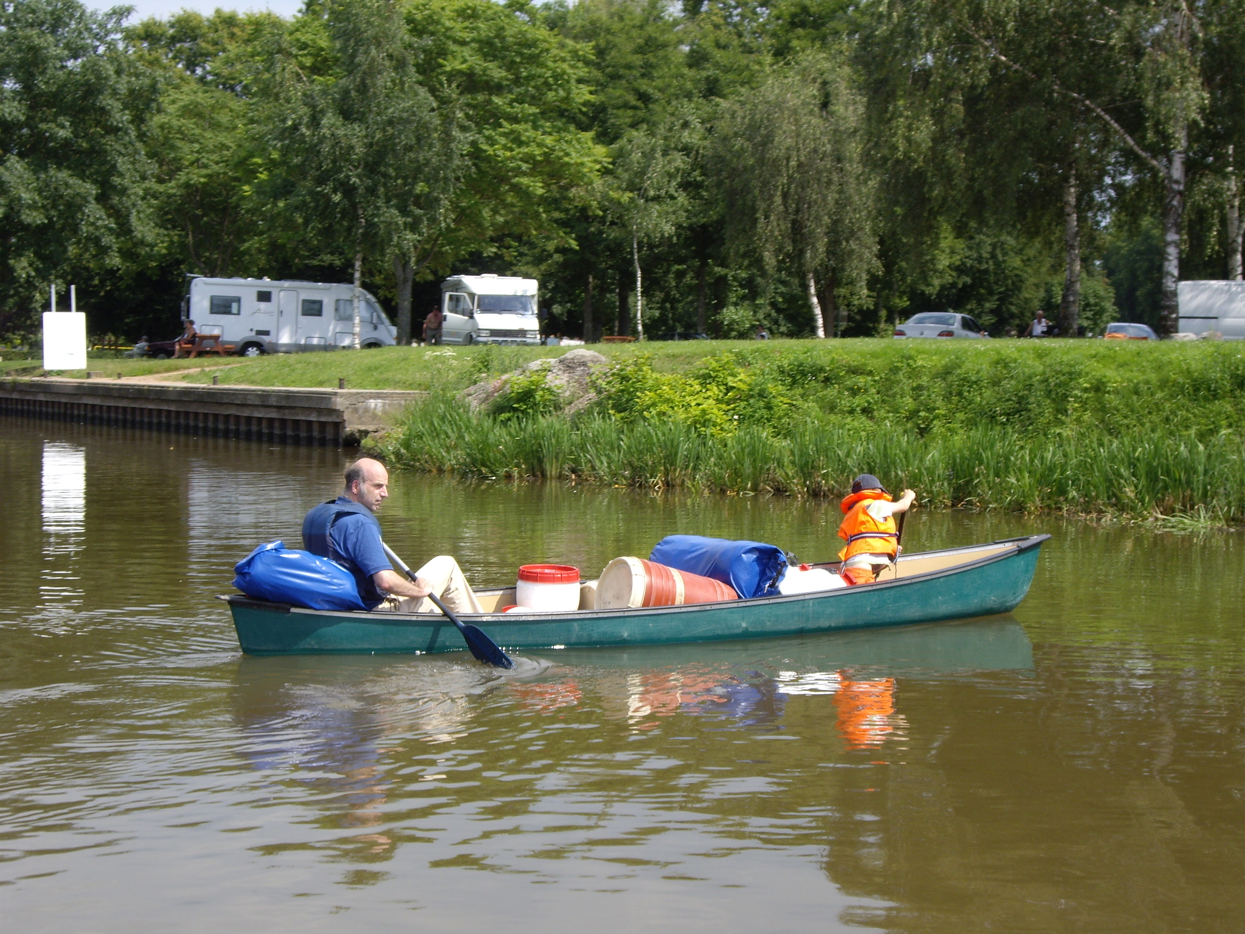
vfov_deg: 22.3
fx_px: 2374
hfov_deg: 29.4
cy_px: 467
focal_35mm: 66
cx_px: 622
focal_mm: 10.7
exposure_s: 1/125
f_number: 5.8
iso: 50
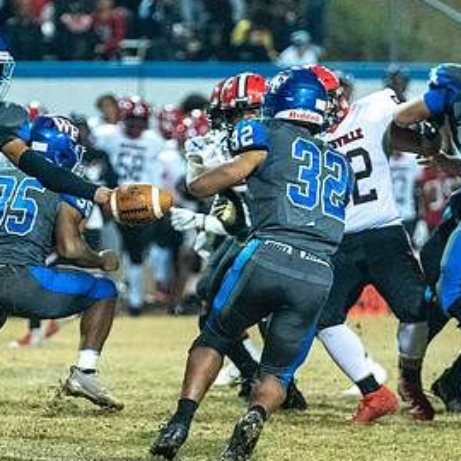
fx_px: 7112
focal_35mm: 472
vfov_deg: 3.7
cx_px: 72
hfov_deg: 3.7
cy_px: 193
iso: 8000
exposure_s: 1/800
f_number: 2.8
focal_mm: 181
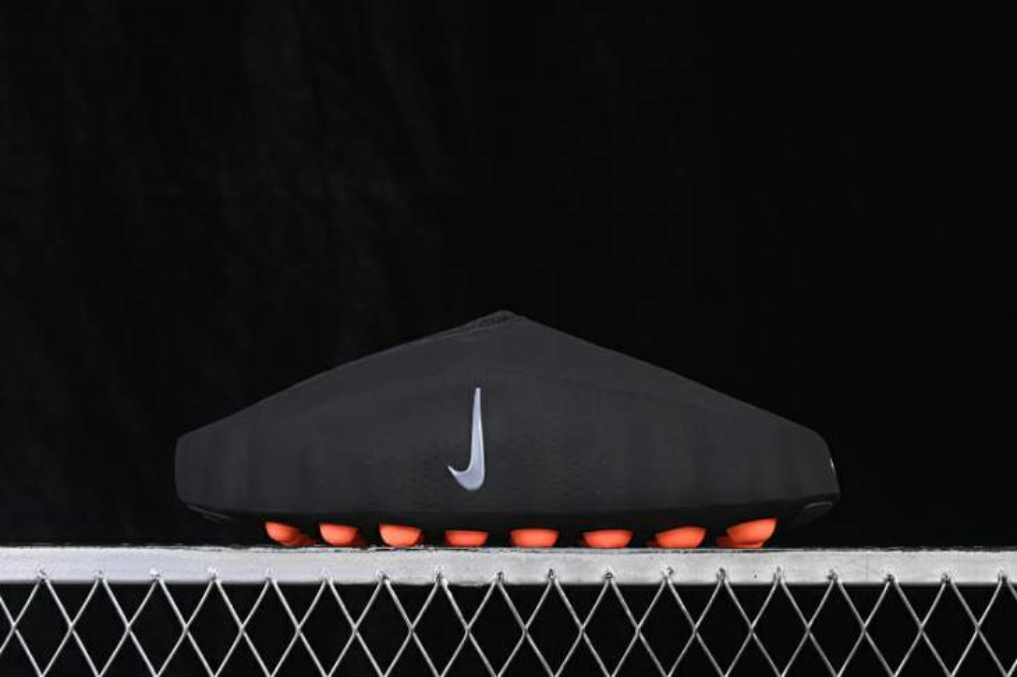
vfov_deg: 18.2
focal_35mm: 75
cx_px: 508
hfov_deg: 27.0
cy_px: 338
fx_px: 2118
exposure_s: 1/60
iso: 160
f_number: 6.3
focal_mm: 50
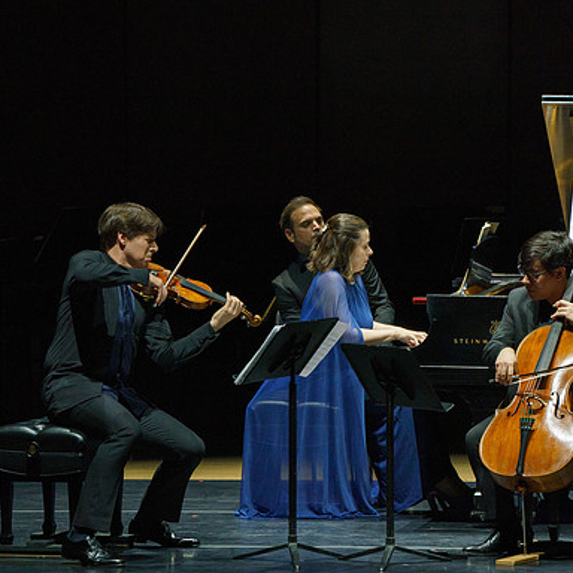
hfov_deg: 4.6
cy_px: 286
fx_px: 7060
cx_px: 357
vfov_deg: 4.6
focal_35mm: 377
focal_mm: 294
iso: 4000
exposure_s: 1/250
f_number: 9
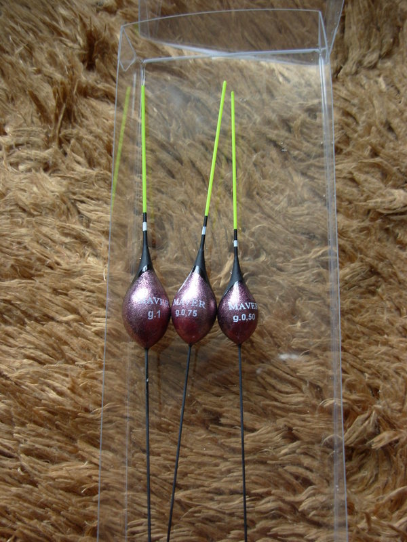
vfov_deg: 49.0
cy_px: 271
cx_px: 204
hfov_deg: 37.7
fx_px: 596
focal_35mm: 38
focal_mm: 6.3
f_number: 2.9
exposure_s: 1/50.8
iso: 50
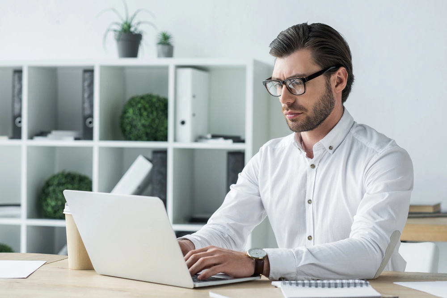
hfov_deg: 23.9
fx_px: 1055
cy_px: 149
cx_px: 224
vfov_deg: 16.1
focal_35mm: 85
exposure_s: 1/200
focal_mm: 85
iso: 640
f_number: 4
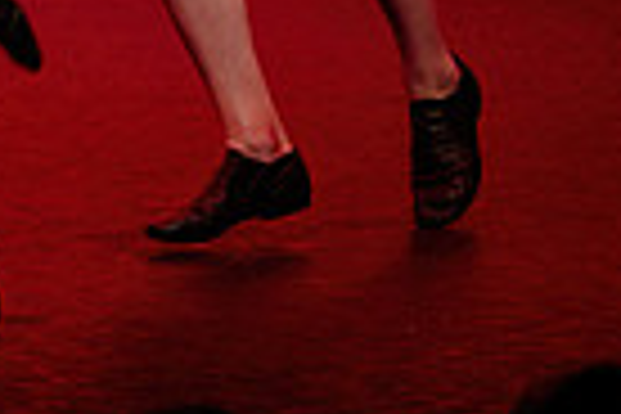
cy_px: -441
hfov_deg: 2.7
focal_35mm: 748
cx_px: -356
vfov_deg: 1.8
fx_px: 12902
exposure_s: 1/320
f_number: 2.8
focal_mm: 150
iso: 1250
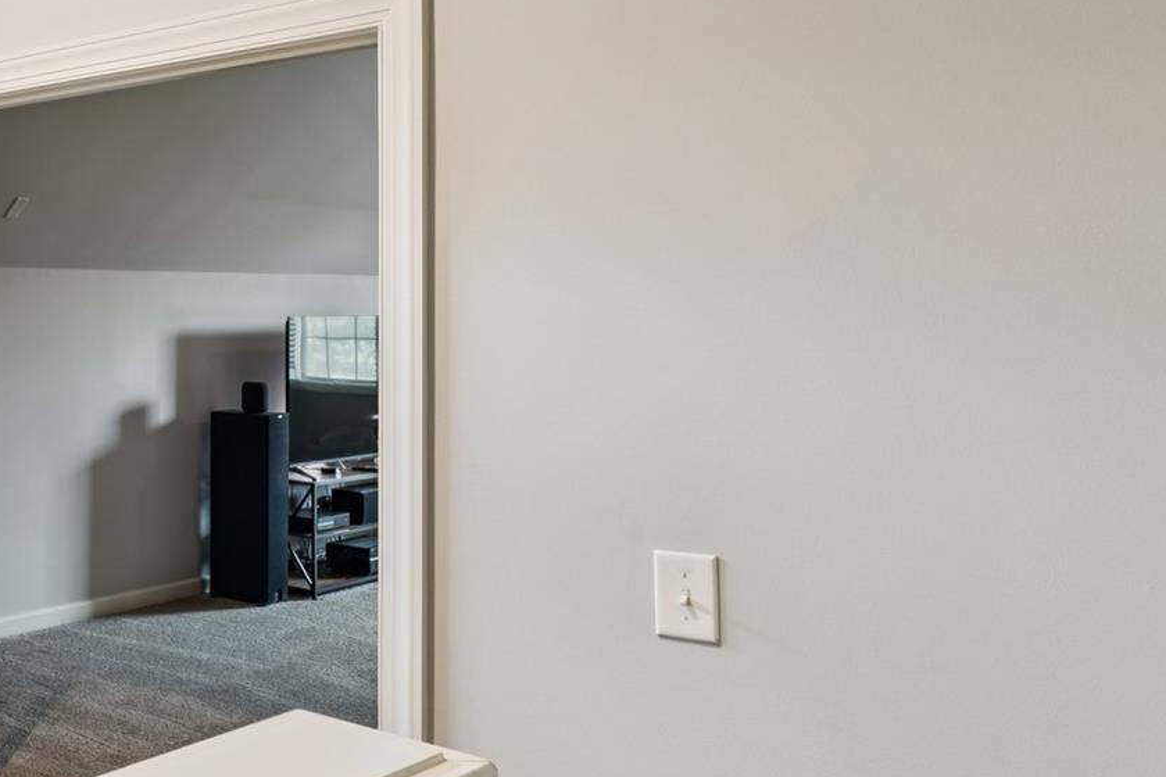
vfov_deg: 33.0
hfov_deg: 38.3
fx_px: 1310
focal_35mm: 40
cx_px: -164
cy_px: 317
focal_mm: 16.6
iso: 100
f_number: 13
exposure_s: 1
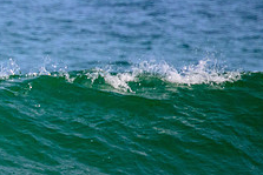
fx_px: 20717
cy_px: 107
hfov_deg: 0.7
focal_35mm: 2834
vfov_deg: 0.5
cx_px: -130
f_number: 11
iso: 1250
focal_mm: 800
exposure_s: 1/2000
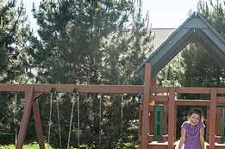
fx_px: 374
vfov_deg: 22.0
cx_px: 195
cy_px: 136
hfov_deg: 32.1
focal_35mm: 60
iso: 400
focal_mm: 18
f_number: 5
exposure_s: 1/2000
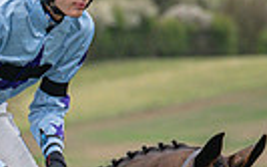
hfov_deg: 3.3
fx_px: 4619
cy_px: 298
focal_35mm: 635
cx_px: -4
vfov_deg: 2.1
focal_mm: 82
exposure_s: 1/1600
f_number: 3.2
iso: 400
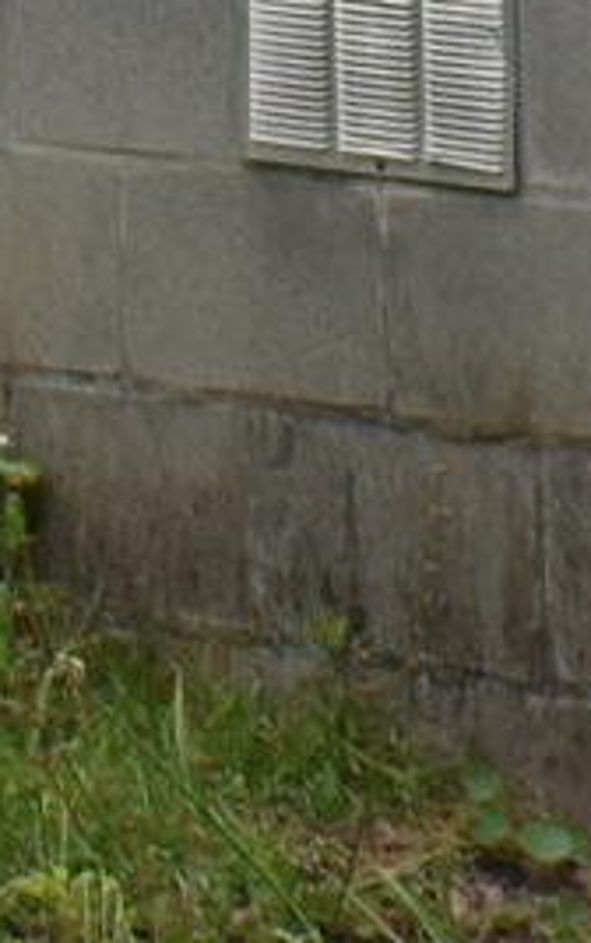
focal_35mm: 410
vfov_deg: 5.0
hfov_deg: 3.2
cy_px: -1355
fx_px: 10543
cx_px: -383
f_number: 9
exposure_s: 1/320
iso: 200
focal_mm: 24
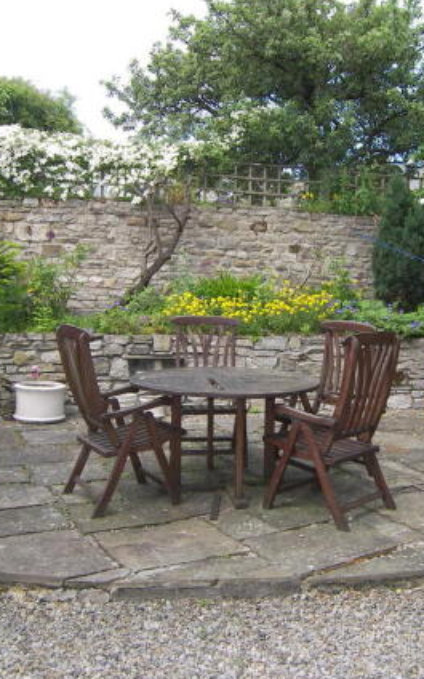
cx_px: 263
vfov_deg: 55.3
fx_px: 647
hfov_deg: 36.1
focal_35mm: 35
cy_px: 345
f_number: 2.8
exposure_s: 1/250
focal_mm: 5
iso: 50
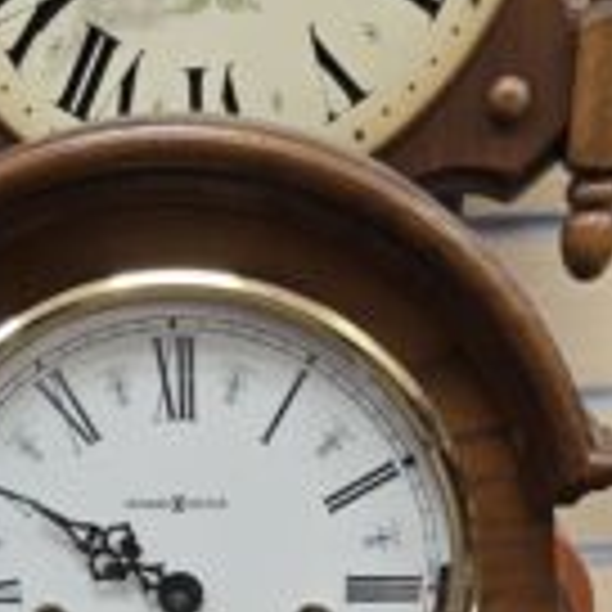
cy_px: 878
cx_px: 184
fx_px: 1200
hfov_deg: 28.3
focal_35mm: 60
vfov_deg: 23.7
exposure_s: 1/120
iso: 500
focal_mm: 6.3
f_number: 1.7
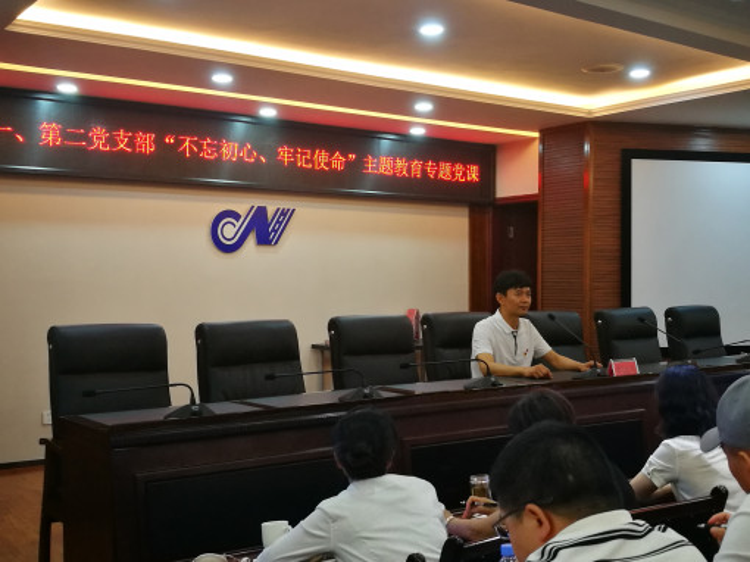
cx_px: 375
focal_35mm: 41
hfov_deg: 45.8
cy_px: 281
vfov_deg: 35.1
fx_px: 888
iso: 250
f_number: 2.2
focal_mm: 4.5
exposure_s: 1/33.3
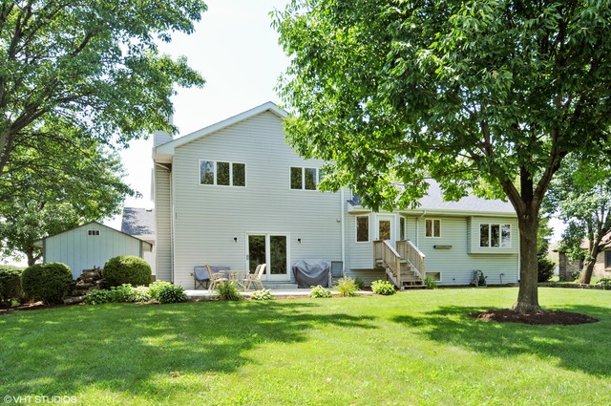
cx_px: 306
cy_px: 203
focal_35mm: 24
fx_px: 407
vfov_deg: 53.0
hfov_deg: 73.8
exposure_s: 1/250
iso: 320
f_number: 8
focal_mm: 16
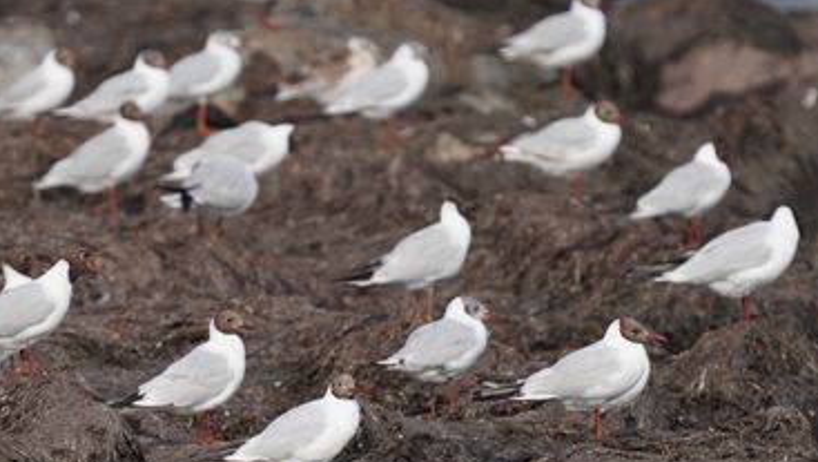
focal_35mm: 1226
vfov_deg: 1.0
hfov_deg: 1.8
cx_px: 423
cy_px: 338
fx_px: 26609
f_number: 9
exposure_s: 1/2000
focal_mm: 840
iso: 1000
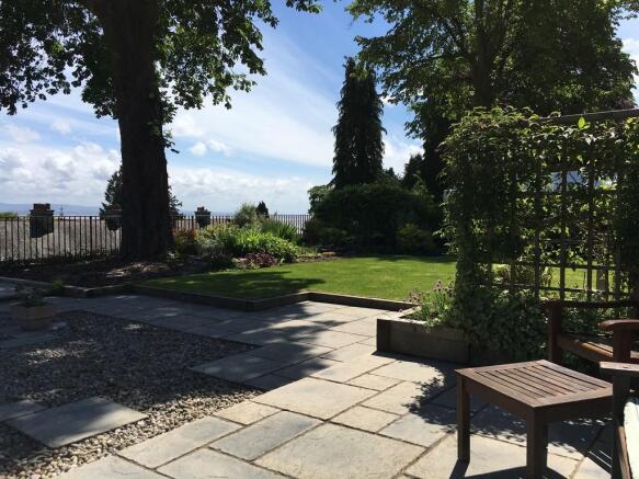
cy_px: 240
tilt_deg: -1.3
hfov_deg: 61.7
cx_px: 320
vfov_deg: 48.2
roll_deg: -0.2
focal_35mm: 29
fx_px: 535
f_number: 2.2
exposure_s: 1/2481
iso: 25
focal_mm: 4.15
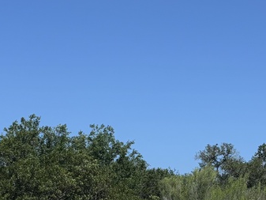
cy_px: 171
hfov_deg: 17.7
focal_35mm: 111
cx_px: 172
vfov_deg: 13.3
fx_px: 853
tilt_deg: +5.9
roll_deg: -0.2
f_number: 1.6
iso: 50
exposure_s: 1/4082
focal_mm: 5.96
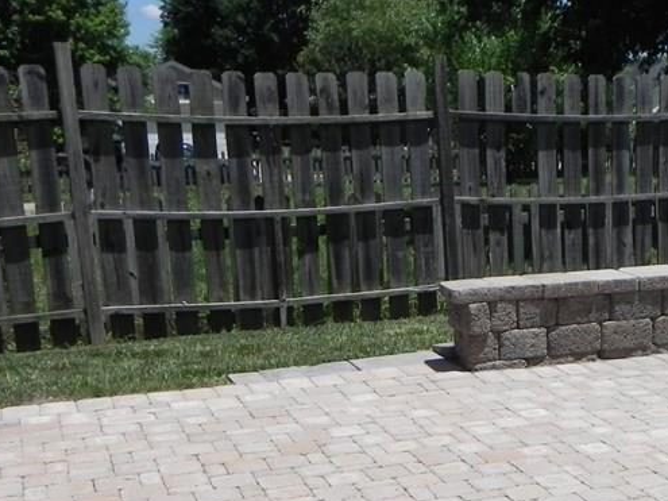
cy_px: 409
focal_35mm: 60
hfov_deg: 30.2
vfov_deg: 24.0
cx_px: 655
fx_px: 1158
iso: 160
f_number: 4
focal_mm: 5.2
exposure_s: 1/2000
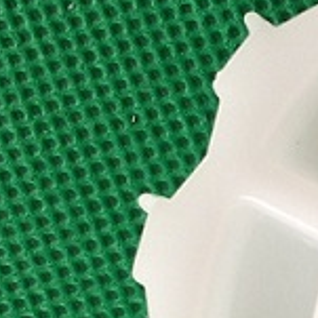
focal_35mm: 138
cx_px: 590
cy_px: 354
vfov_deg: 12.4
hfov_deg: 11.6
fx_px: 1434
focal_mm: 4.12
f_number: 2.2
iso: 40
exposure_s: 1/50
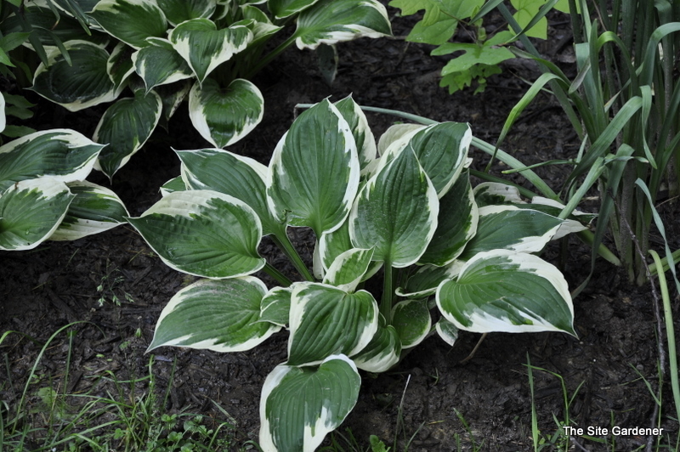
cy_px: 226
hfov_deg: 18.2
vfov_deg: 12.2
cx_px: 340
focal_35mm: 112
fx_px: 2123
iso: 220
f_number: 5.6
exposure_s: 1/125
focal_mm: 75
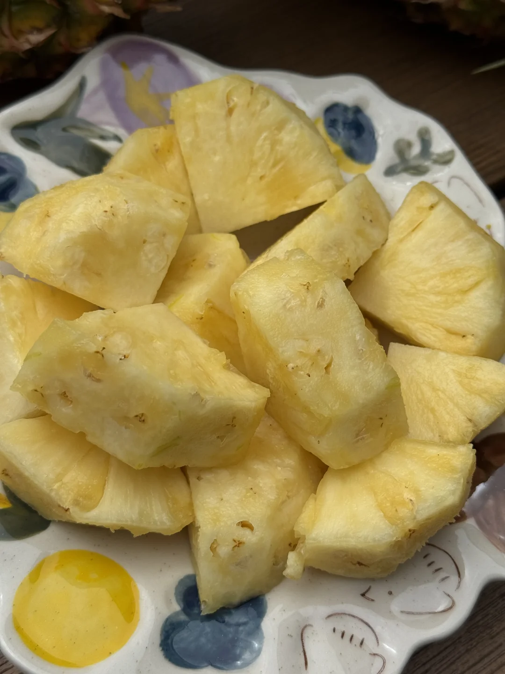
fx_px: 934
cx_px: 252
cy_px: 337
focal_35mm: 48
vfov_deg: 39.7
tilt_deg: -62.6
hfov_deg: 30.3
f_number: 1.78
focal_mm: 6.76
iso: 64
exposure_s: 1/5848
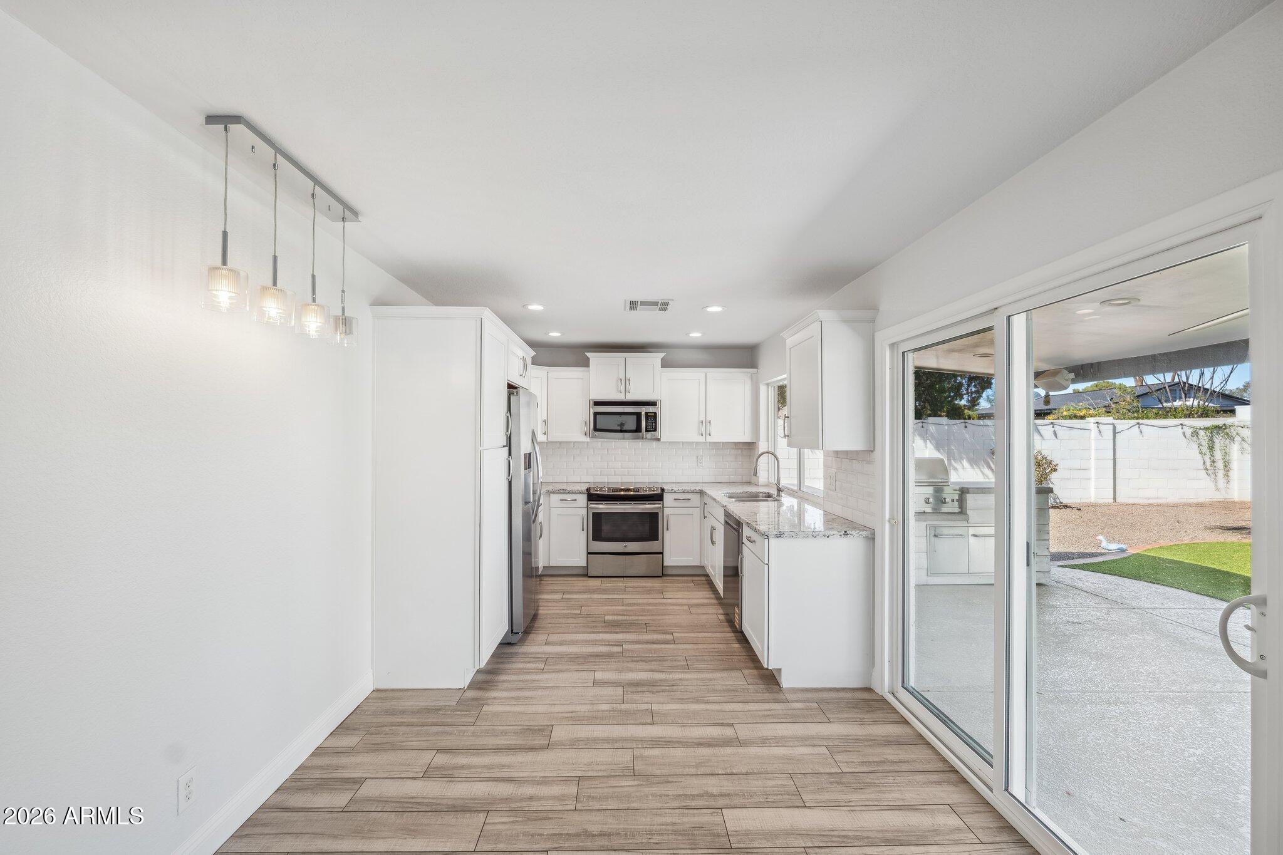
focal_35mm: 14
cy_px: 428
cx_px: 642
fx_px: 499
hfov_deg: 104.3
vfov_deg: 81.2
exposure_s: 1/50
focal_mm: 14
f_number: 8
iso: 400
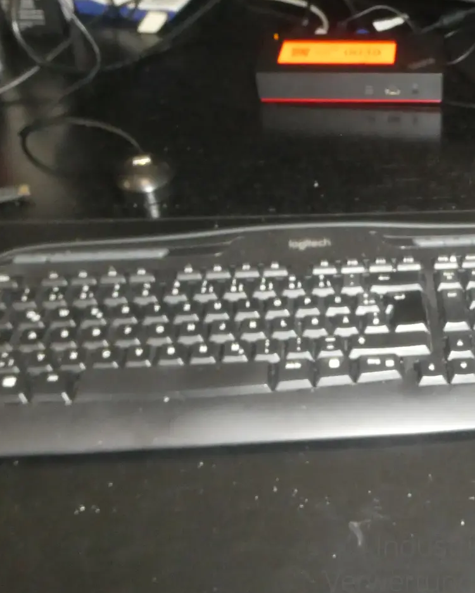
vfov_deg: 38.7
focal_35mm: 48
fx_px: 843
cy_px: 263
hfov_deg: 30.3
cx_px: 414
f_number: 3.3
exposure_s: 1/60
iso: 800
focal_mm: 4.3
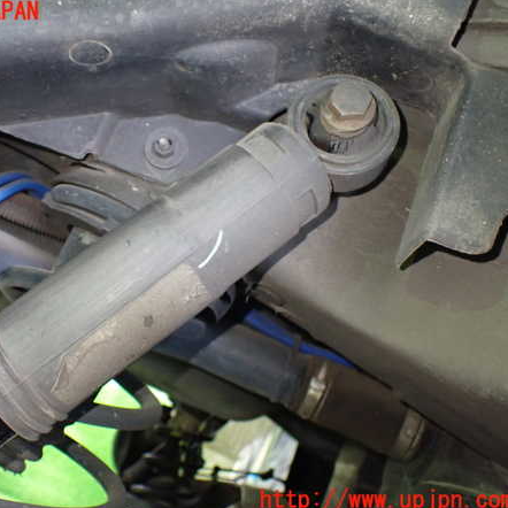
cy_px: 256
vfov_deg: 46.0
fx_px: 598
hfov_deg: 45.4
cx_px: 175
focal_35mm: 36
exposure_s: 1/30
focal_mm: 5.4
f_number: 2.3
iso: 800
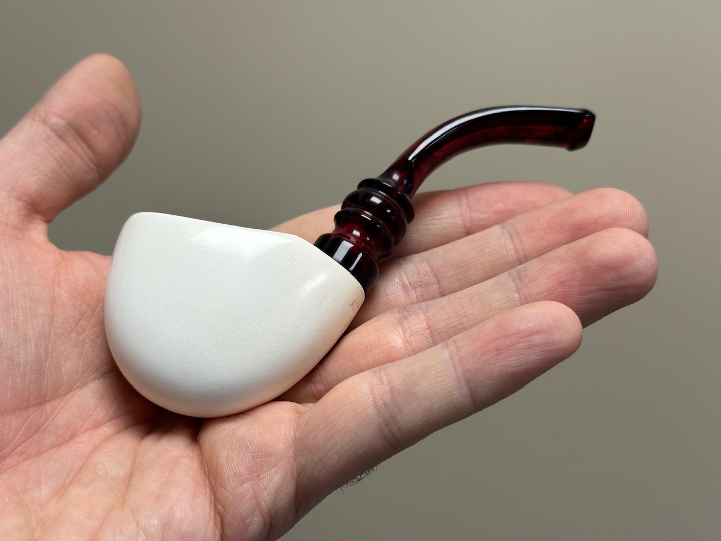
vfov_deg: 30.3
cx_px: 360
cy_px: 270
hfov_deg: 39.7
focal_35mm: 48
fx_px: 1000
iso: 50
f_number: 1.78
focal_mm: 6.86
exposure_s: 1/100
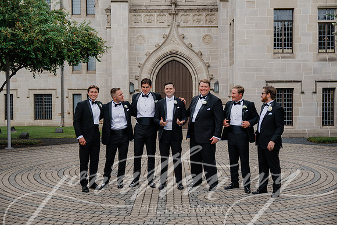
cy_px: 112
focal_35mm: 46
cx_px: 168
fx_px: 431
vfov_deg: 29.3
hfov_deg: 42.7
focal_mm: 46
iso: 64
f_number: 2.8
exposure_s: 1/250
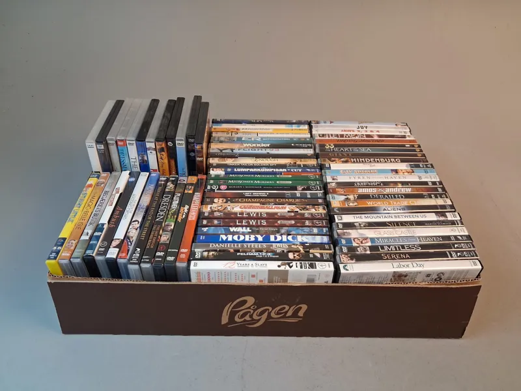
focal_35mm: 27
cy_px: 196
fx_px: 406
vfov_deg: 51.4
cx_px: 260
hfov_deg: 65.3
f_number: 1.8
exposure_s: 1/50
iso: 320
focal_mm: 4
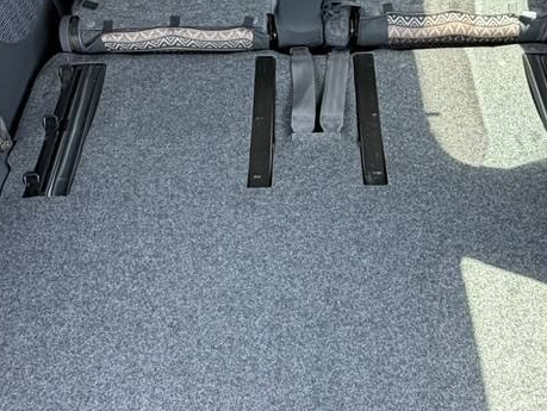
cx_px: 312
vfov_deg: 36.7
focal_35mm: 39
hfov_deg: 47.7
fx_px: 617
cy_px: 155
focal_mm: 2.22
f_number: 2.2
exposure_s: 1/121
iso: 200
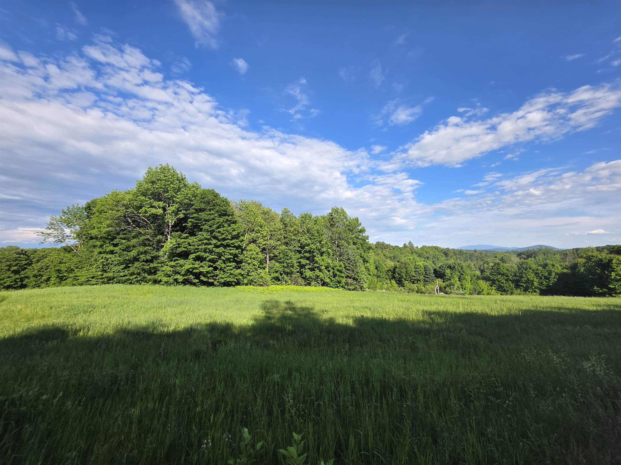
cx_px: 310
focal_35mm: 13
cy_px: 232
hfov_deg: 106.2
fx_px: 233
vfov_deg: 89.9
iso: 40
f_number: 1.9
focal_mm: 2.2
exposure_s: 1/1347
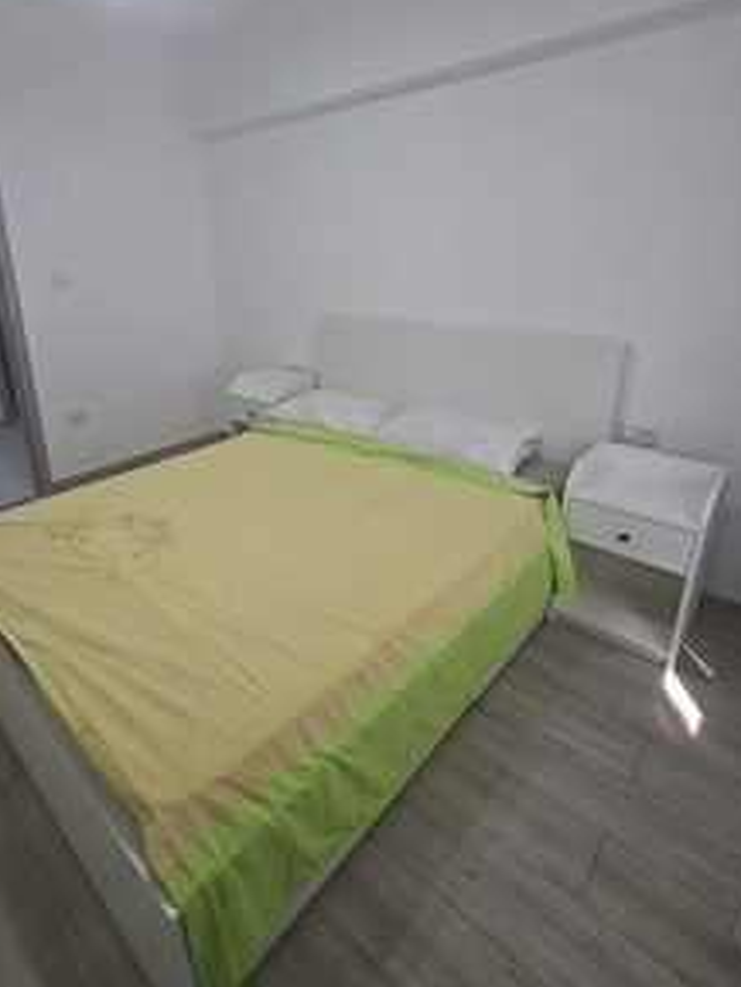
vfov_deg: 87.1
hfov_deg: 70.8
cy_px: 417
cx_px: 290
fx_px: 513
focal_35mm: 18
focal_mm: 1.74
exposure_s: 1/40
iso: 64
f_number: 2.2
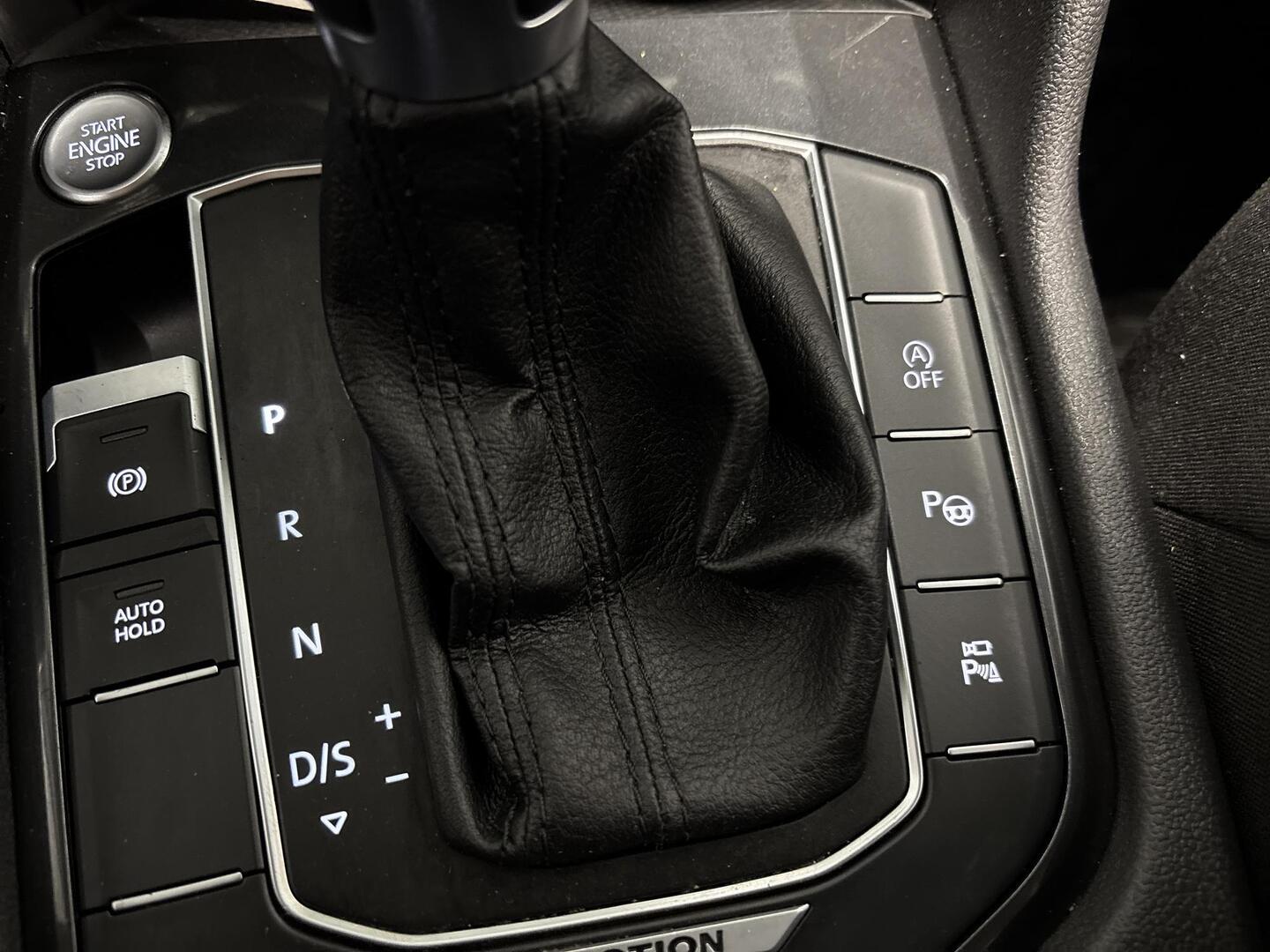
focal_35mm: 26
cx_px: 635
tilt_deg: -63.5
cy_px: 476
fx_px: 954
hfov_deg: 67.3
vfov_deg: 53.1
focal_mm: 5.96
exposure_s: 1/29
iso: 1000
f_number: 1.6
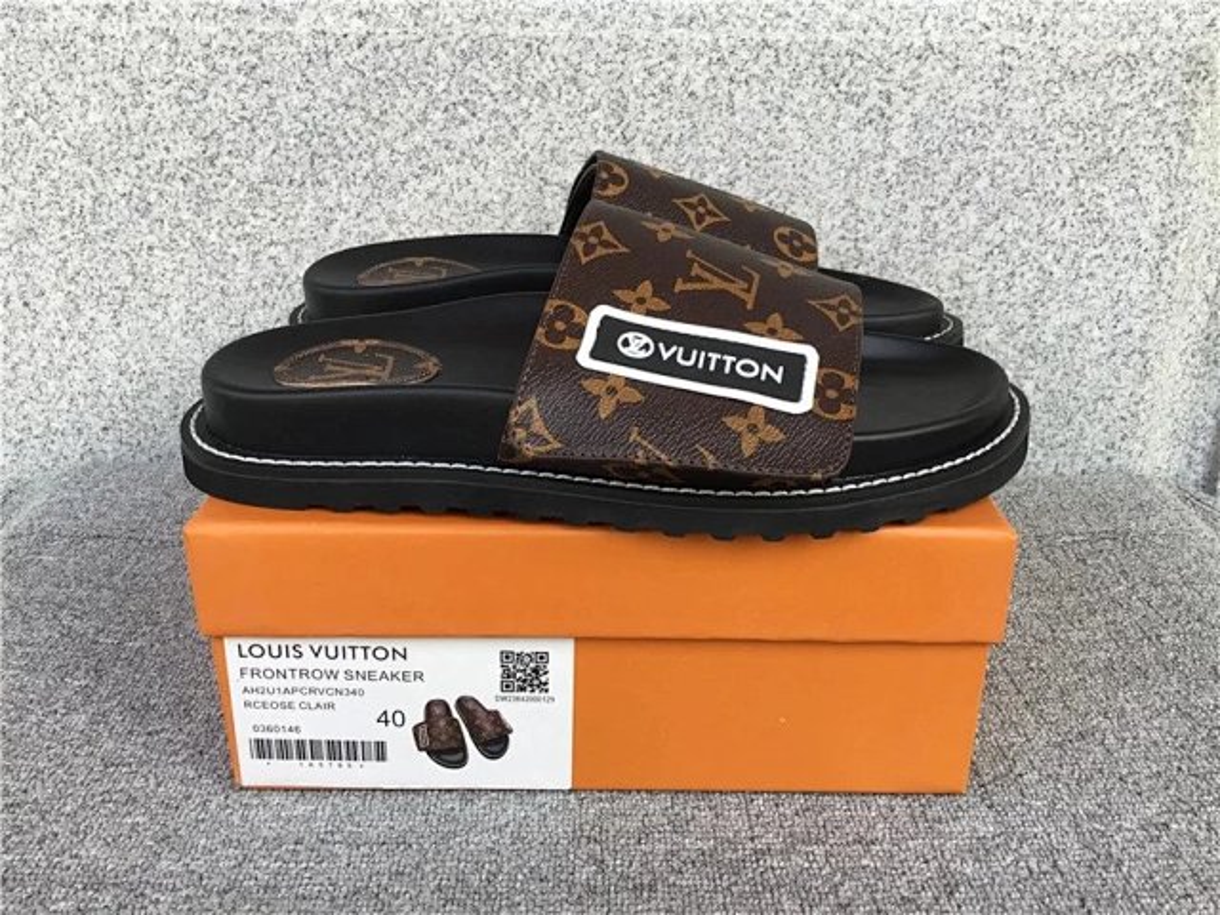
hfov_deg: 58.4
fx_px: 1093
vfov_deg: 45.4
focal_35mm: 31
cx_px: 610
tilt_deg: -21.5
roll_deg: -0.5
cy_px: 458
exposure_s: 1/100
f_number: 2.4
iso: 25
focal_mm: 3.3
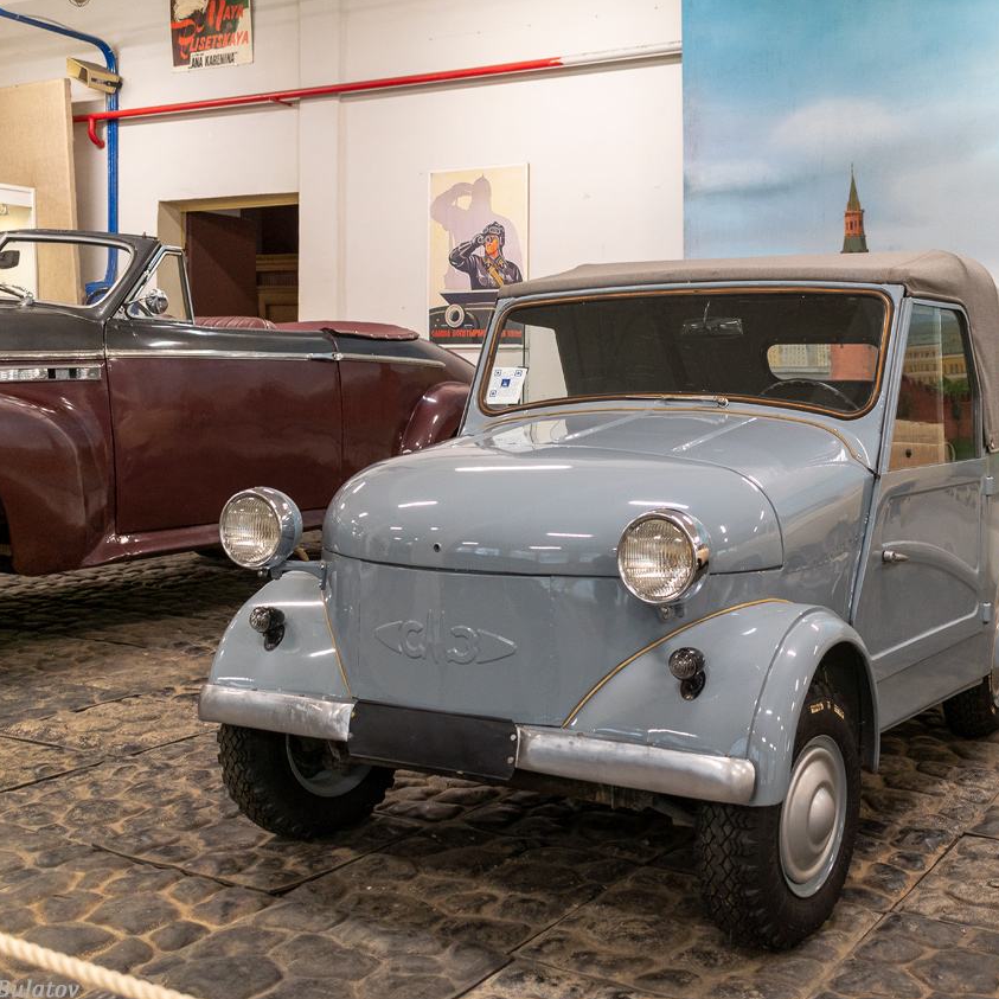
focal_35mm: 41
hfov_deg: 40.9
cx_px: 635
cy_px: 498
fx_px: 1327
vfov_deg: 41.3
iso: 400
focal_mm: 21
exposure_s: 1/30
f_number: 3.8
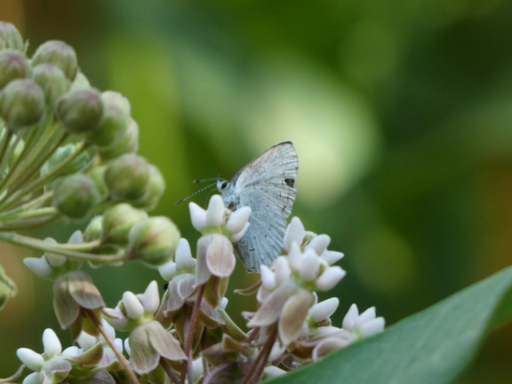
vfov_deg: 2.5
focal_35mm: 584
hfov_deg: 3.4
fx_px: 8638
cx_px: 256
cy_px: 192
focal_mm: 104.7
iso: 200
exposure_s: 1/100
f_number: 5.6
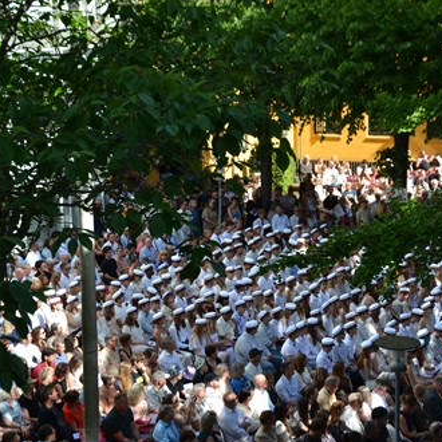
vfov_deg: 21.4
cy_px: 222
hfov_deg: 21.2
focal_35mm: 81
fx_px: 1170
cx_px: 323
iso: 100
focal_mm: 42
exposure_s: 1/160
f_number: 6.3
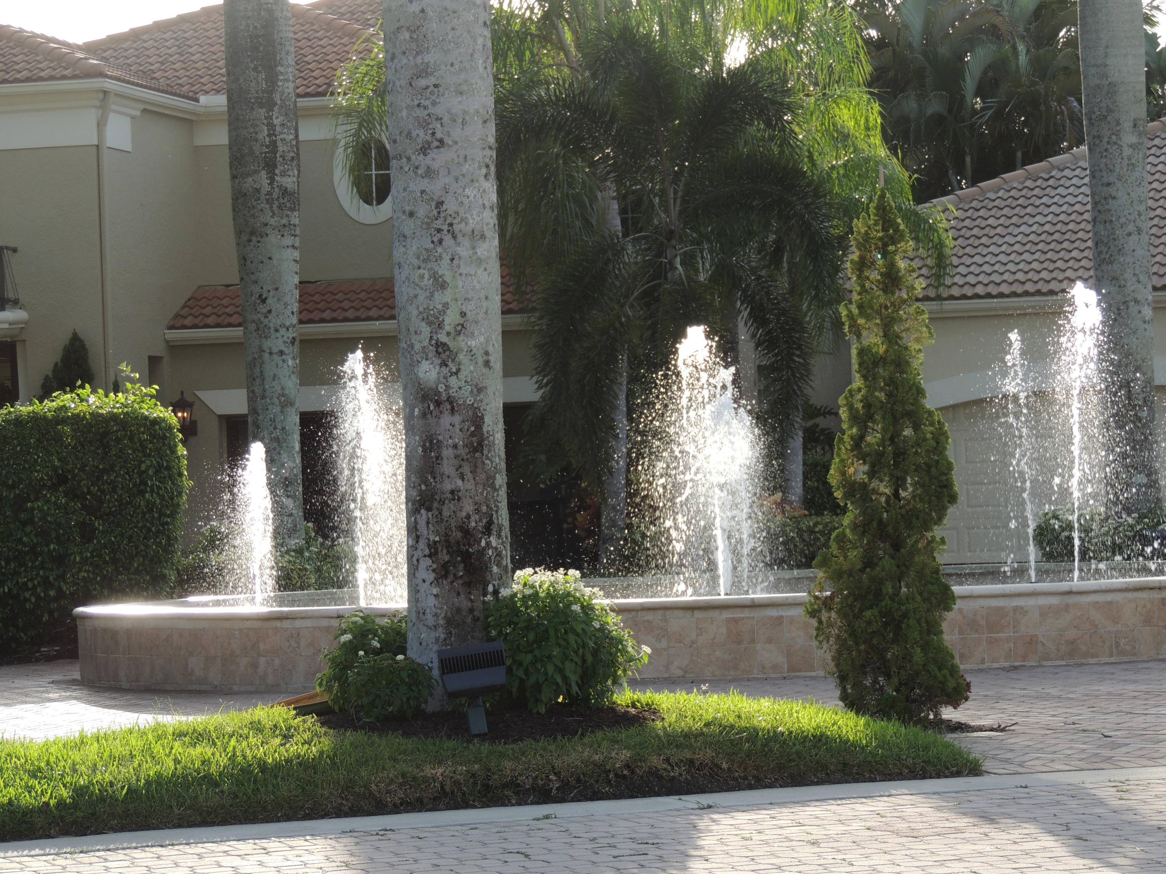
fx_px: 4547
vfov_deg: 11.0
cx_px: 583
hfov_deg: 14.6
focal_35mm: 135
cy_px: 437
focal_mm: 24
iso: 100
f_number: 4.3
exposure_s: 1/250
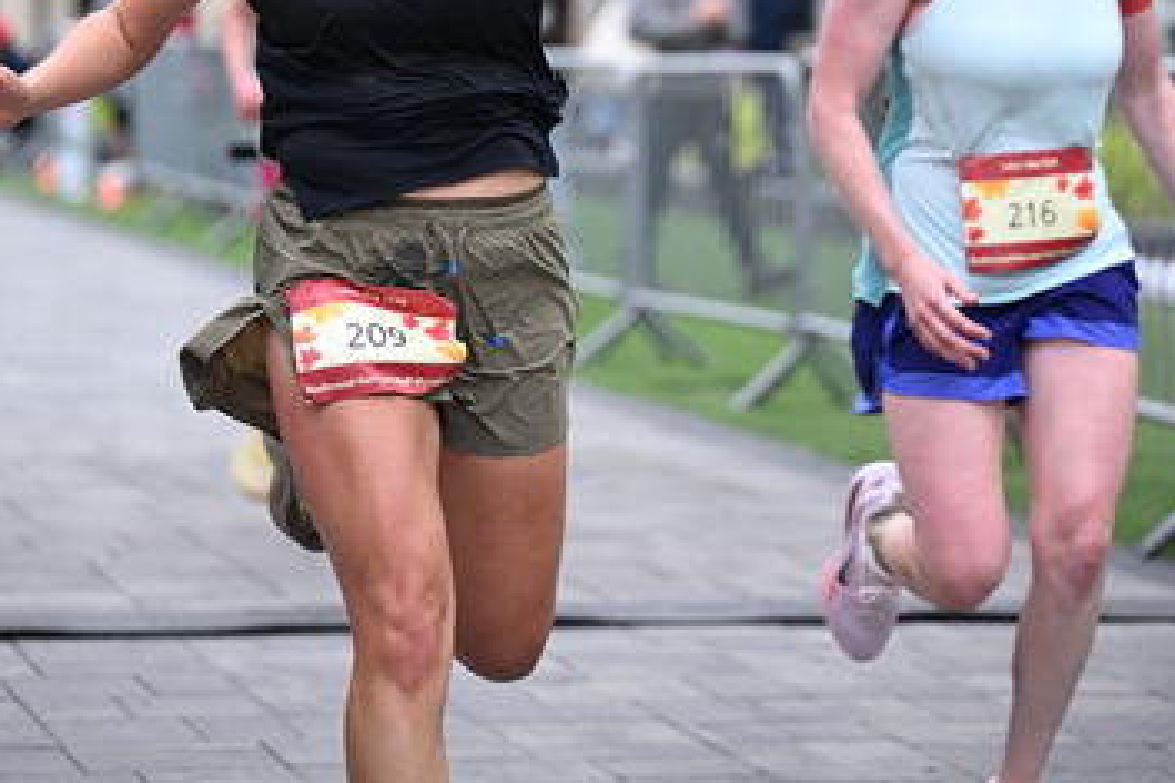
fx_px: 5187
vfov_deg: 8.6
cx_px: 607
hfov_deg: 12.9
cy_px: -83
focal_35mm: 159
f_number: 2.8
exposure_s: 1/1600
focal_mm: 102
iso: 1000
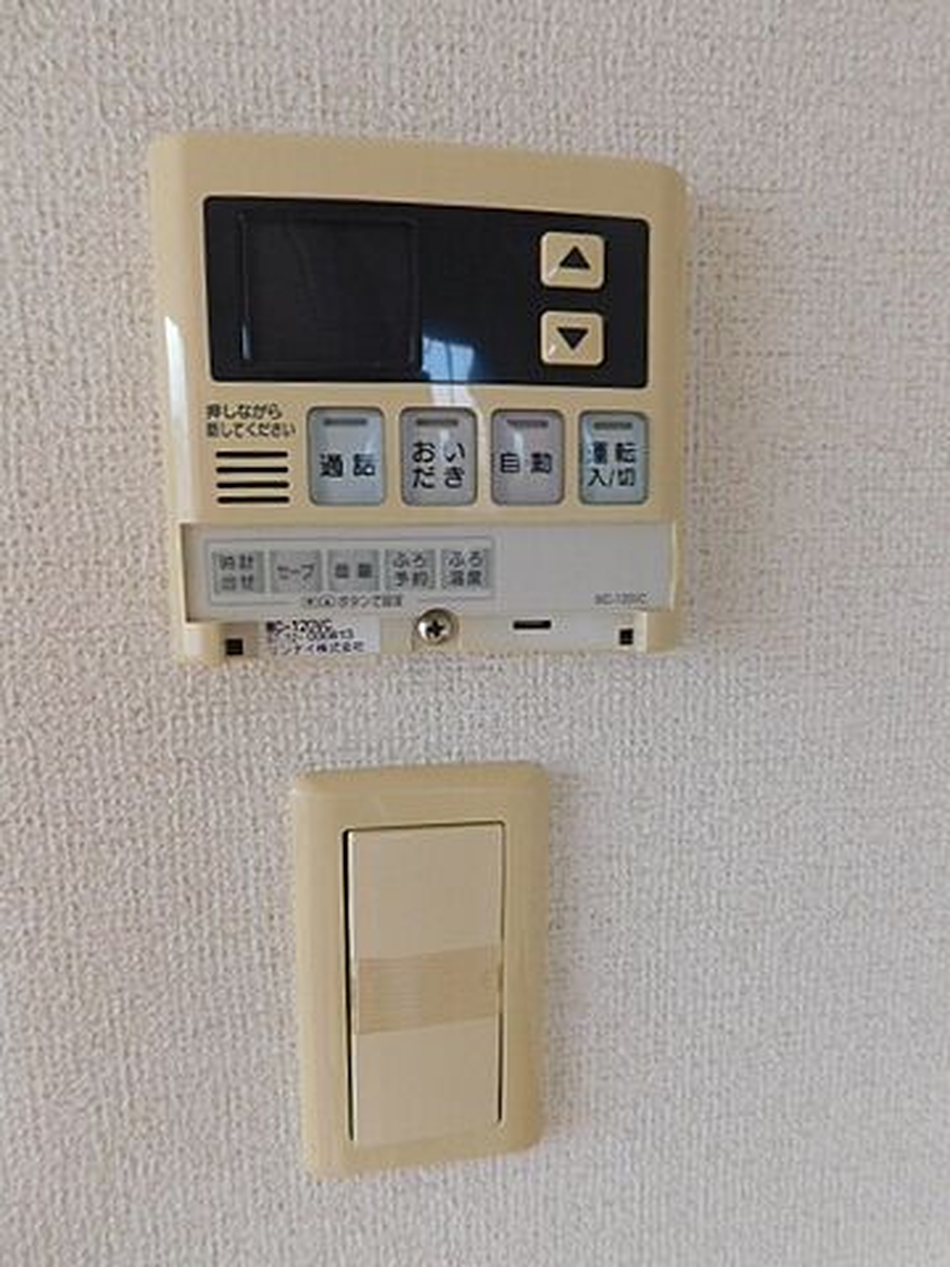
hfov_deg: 58.9
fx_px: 842
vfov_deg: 73.9
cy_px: 634
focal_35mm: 23
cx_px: 475
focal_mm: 4
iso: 125
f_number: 3
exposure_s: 1/50
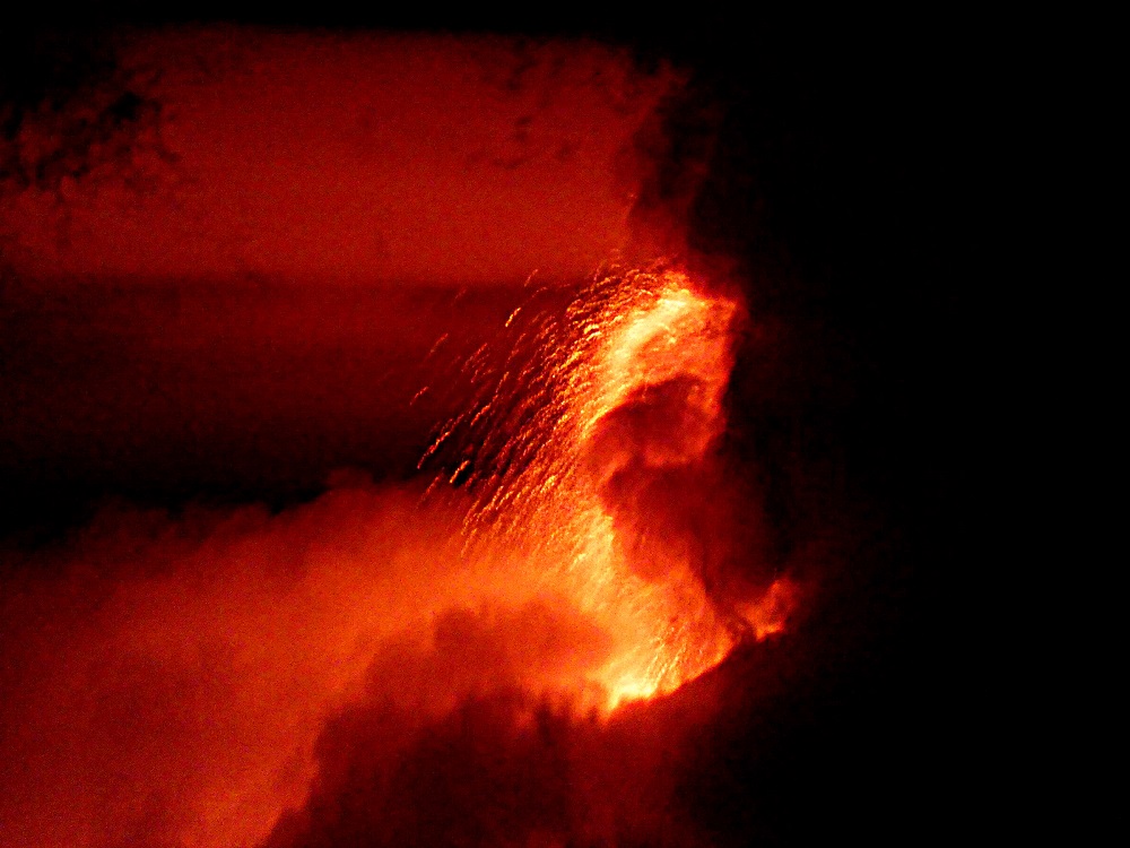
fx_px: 39173
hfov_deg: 1.7
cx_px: 565
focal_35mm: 1200
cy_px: 424
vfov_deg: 1.2
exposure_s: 1/3.2
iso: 800
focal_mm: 215
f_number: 5.9
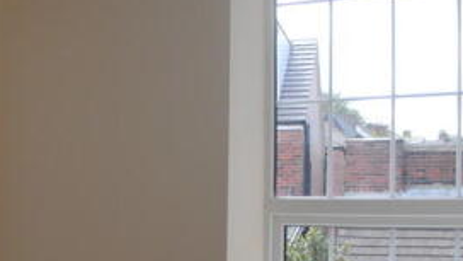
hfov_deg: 29.0
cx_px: 1
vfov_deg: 17.5
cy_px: 228
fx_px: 835
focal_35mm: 68
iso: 110
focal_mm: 18
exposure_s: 1/125
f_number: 3.5
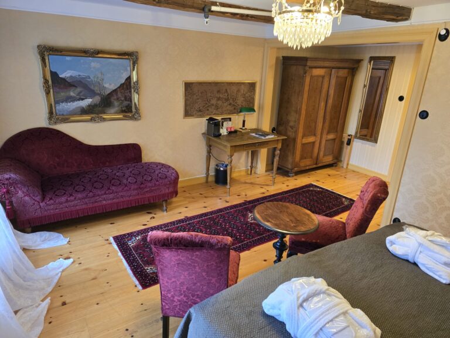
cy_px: 169
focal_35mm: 23
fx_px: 299
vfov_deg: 58.9
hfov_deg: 73.9
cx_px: 225
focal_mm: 6.3
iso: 800
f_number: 1.7
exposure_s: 1/100
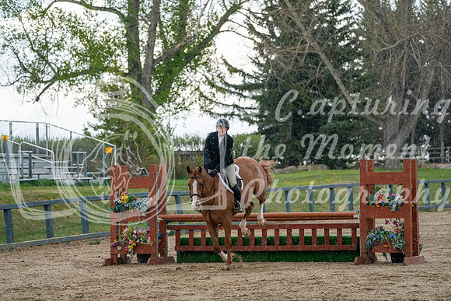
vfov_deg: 7.7
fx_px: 2243
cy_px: 150
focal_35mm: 179
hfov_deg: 11.5
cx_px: 226
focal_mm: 179
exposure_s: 1/1250
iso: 1600
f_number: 5.6
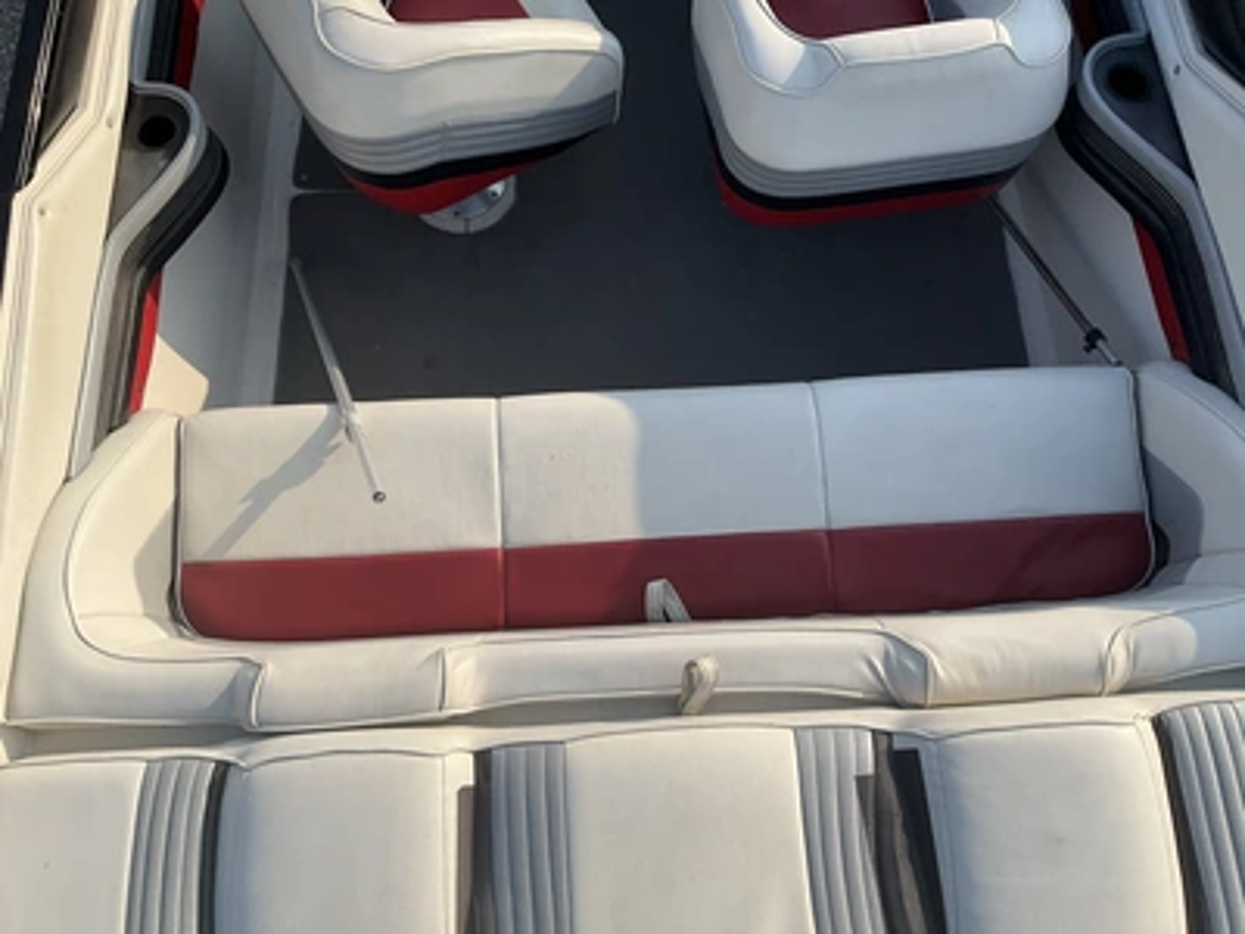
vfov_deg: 48.2
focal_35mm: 29
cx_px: 622
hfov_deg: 61.7
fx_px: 1043
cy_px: 467
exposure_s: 1/1377
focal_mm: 3
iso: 25
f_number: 1.8
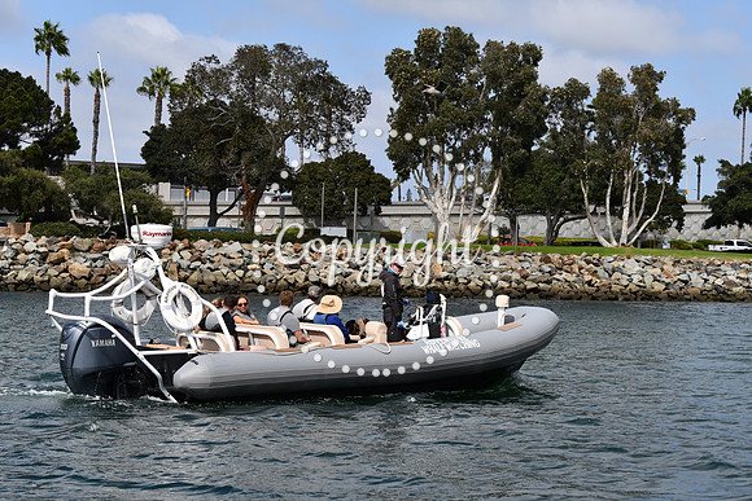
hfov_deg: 24.8
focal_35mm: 82
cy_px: 250
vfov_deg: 16.7
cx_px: 376
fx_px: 1713
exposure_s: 1/400
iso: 100
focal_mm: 55
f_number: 9
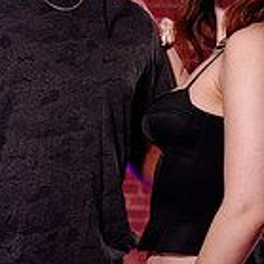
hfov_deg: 14.6
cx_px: -187
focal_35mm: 107
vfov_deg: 16.2
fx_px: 923
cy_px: 204
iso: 1600
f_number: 2
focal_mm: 28
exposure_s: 1/250
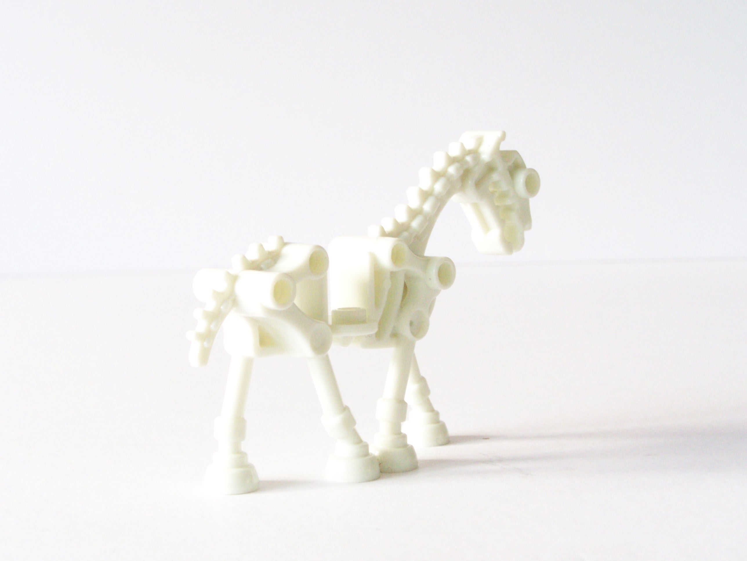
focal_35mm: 64
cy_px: 280
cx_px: 374
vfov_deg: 22.9
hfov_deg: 30.3
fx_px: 1381
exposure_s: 1/3
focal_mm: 10.7
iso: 400
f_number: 6.3
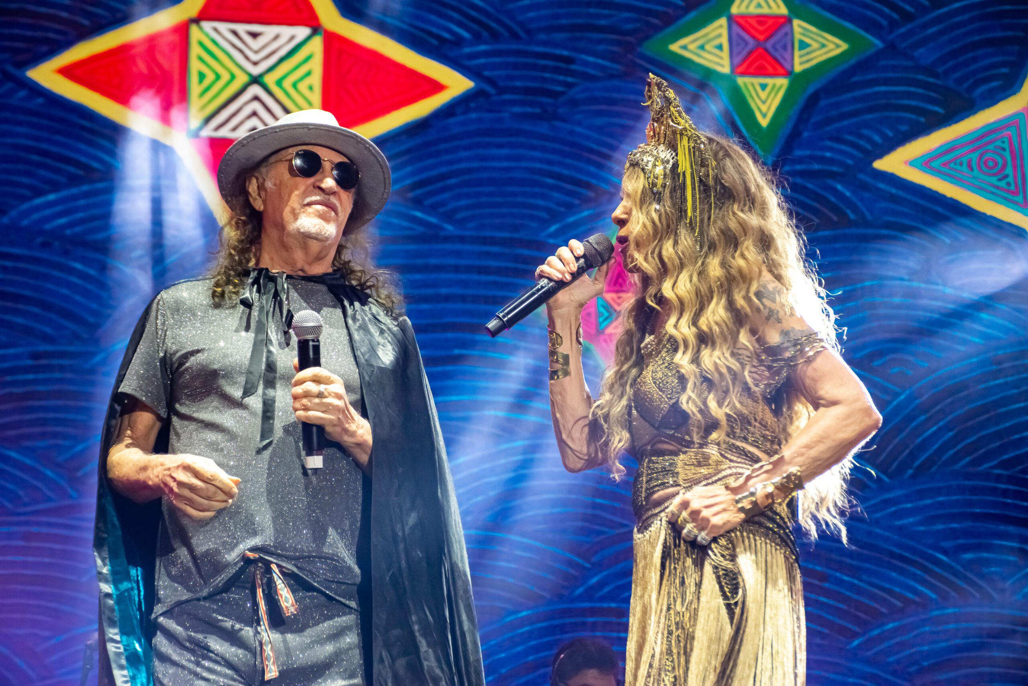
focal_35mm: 93
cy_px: 343
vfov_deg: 14.7
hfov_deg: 21.9
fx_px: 2656
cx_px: 514
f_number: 5.6
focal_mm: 62
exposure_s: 1/250
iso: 1600
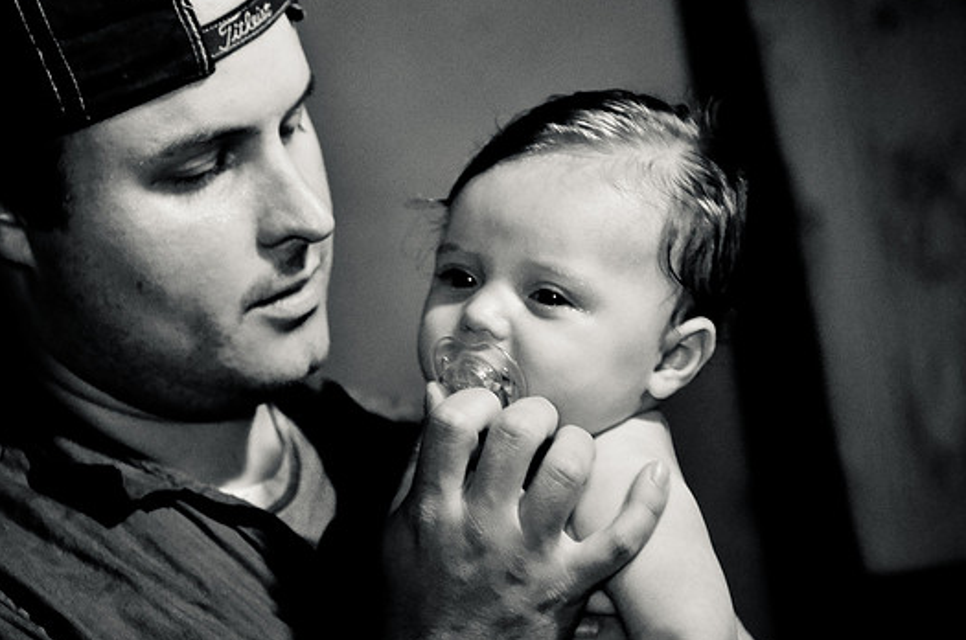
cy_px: 312
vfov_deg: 11.8
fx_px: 3107
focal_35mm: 116
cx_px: 454
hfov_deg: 17.7
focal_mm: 70
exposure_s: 1/60
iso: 200
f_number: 2.8
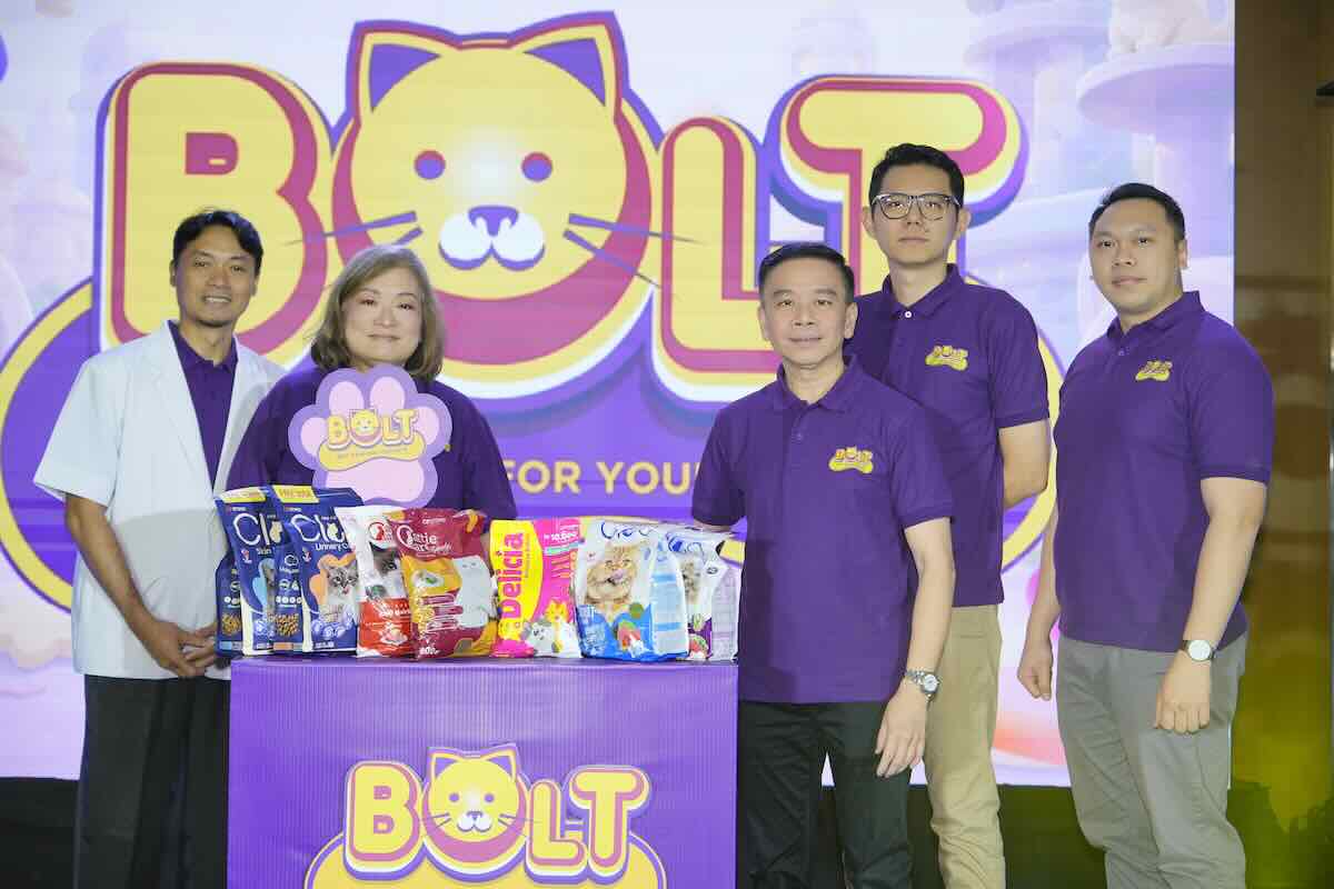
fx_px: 2223
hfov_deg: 33.4
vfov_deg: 22.6
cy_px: 444
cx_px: 667
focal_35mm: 60
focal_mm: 60
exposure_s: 1/200
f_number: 2.8
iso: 500
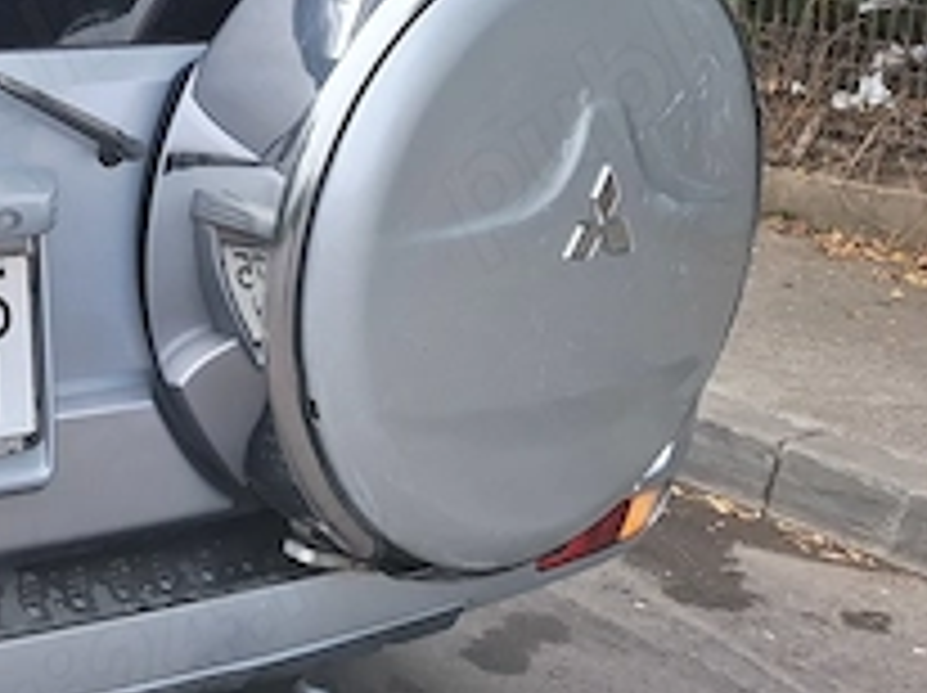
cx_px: -220
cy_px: 68
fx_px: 1792
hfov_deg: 25.6
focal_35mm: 67
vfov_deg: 21.4
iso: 40
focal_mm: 5.54
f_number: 1.8
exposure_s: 1/300
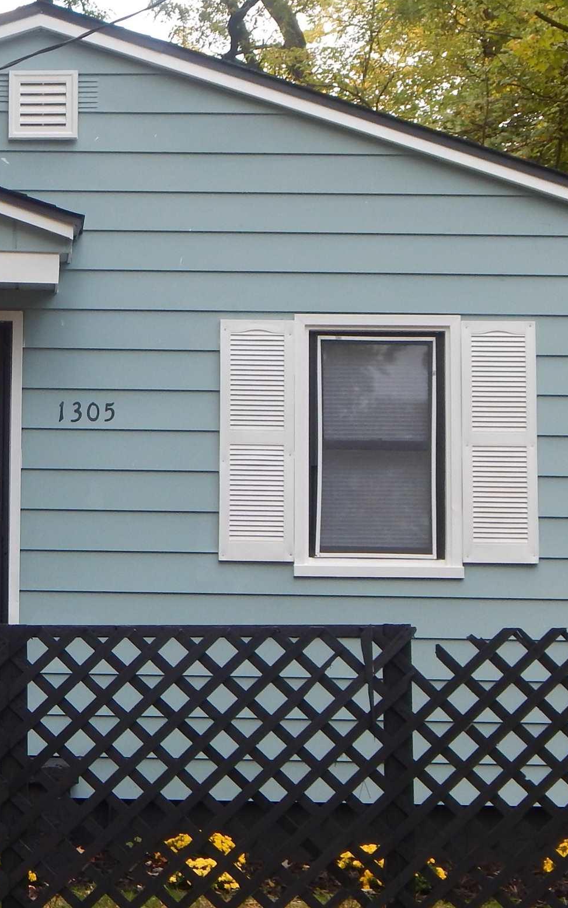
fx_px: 2798
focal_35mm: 113
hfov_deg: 11.5
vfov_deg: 18.4
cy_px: 385
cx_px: -16
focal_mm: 9.7
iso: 125
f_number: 3.8
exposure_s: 1/100
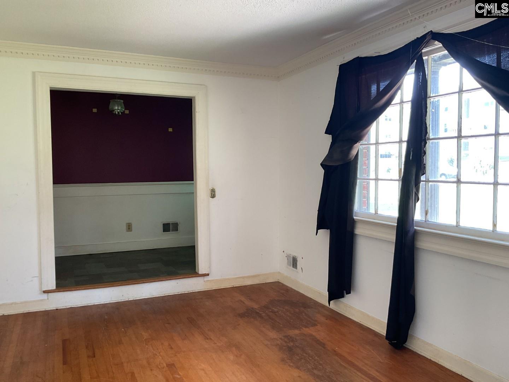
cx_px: 254
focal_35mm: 29
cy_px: 191
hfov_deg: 61.7
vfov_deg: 48.2
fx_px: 426
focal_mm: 3
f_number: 1.8
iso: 64
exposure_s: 1/60
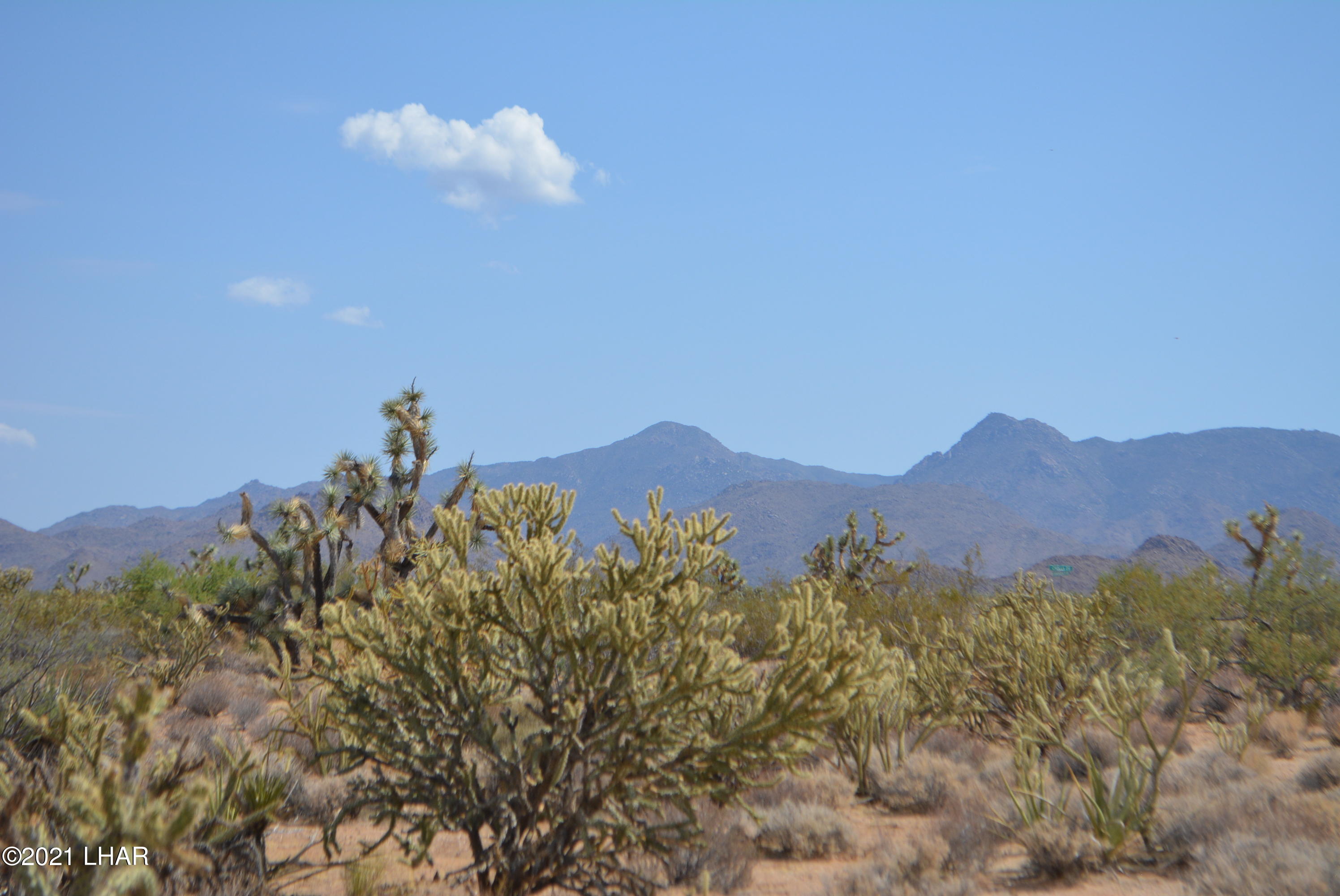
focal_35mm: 82
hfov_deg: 24.6
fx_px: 3073
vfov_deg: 16.6
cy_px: 448
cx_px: 670
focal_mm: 55
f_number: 7.1
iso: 400
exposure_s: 1/1600
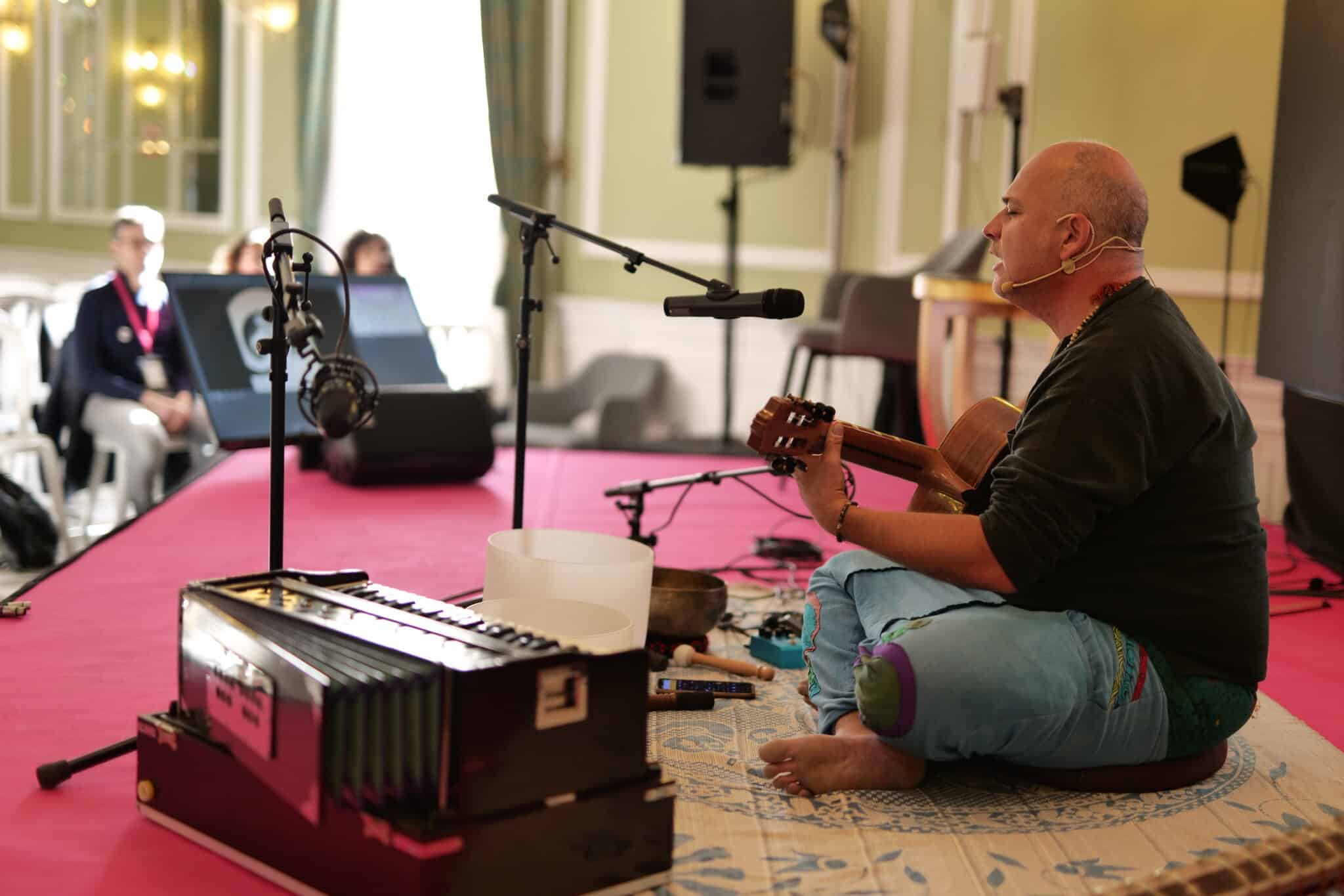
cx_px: 672
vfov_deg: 27.0
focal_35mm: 50
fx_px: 1866
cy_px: 448
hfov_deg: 39.6
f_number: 1.4
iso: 250
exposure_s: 1/100
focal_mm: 50
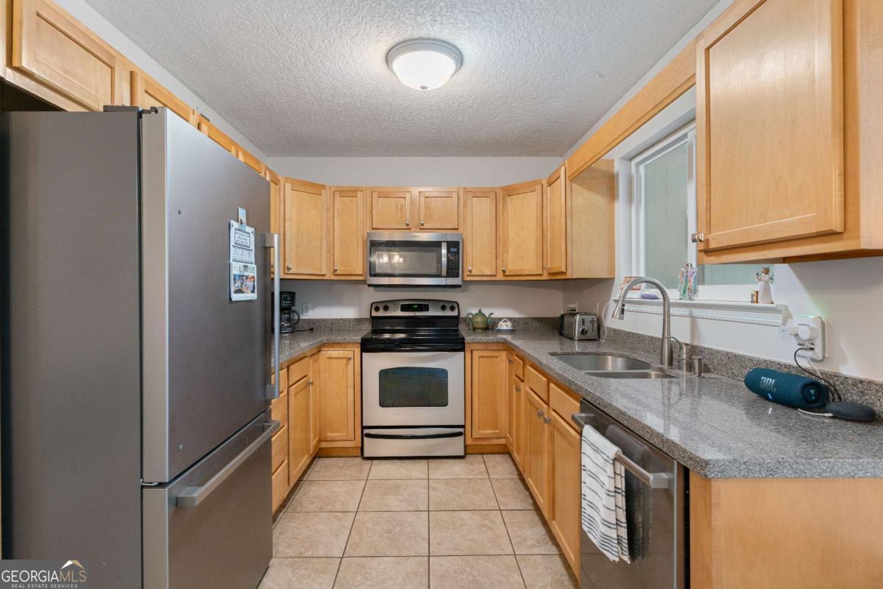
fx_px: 417
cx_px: 442
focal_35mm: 17
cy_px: 294
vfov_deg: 70.4
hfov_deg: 93.3
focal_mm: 17
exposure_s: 1/2.5
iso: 250
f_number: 8
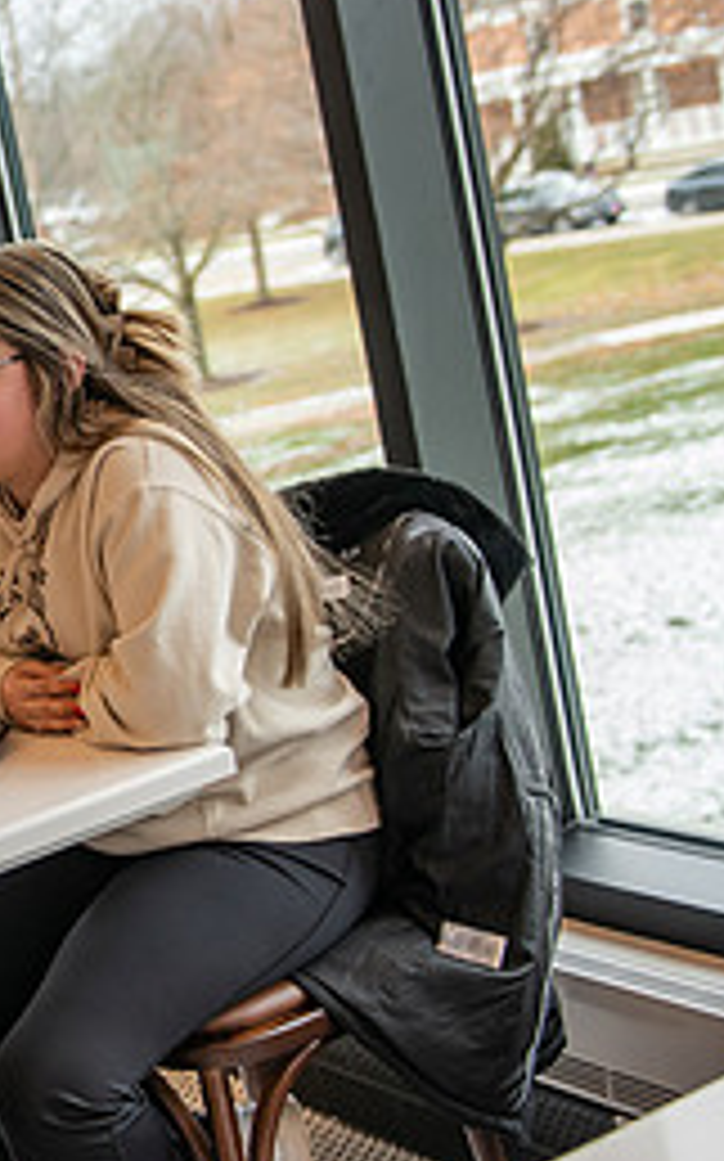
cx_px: -364
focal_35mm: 71
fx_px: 2244
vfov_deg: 29.0
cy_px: 515
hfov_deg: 16.7
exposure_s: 1/200
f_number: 3.2
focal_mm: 31
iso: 400
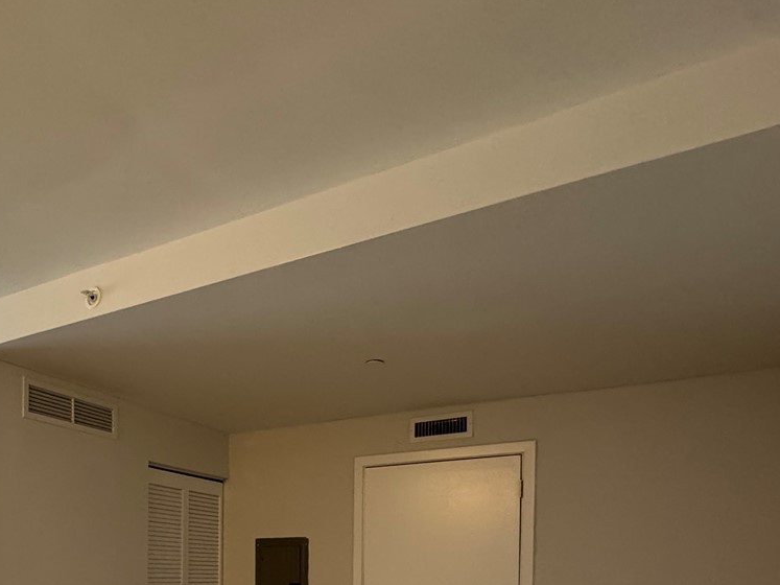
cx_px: 204
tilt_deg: -1.8
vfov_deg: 40.8
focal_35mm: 30
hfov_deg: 57.2
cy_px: 587
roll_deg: -1.3
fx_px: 676
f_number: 2.2
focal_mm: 2.22
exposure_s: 1/60
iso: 400
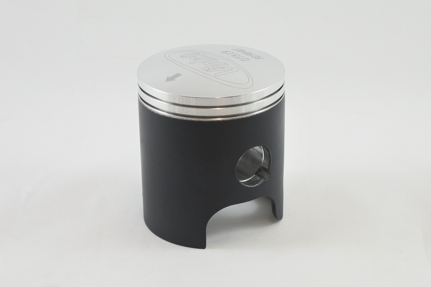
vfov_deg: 28.1
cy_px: 144
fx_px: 575
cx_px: 216
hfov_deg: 41.1
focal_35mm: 48
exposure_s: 1/125
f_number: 4.5
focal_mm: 18
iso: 400
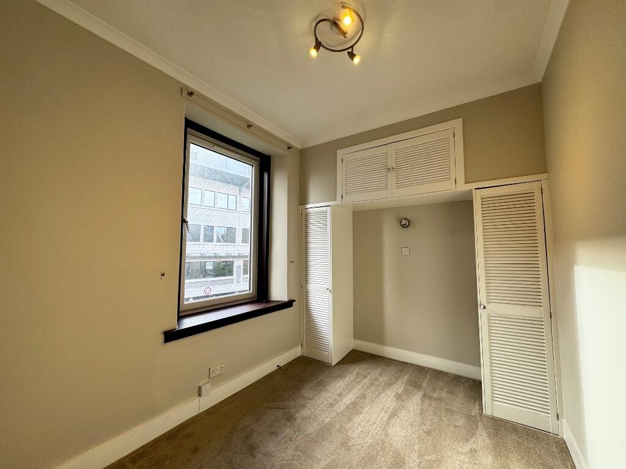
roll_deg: +0.0
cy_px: 234
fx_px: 253
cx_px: 313
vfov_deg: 85.7
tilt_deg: +4.3
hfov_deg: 102.1
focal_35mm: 14
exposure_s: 1/100
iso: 50
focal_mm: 2.22
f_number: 2.2
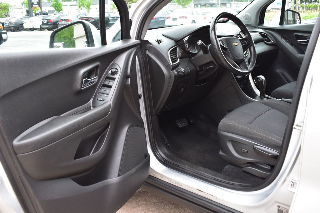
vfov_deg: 38.3
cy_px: 106
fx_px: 307
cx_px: 160
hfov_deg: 55.1
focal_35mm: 34
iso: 400
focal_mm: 23
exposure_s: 1/40
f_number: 7.1
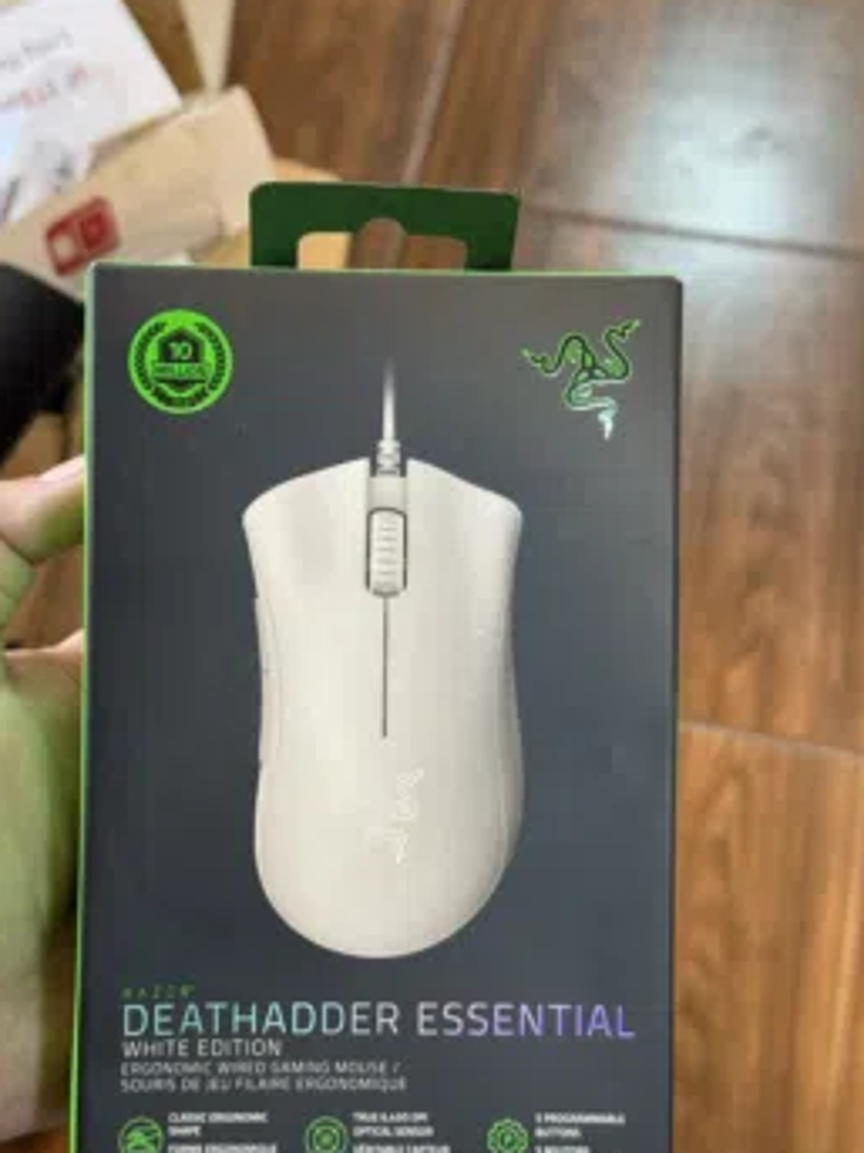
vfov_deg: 34.4
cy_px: 598
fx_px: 1865
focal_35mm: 56
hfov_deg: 26.1
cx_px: 390
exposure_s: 1/61
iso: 100
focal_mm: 6.86
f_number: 1.78
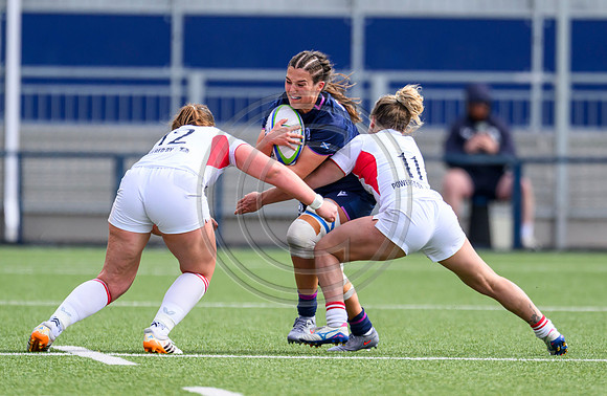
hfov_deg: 2.2
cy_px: 156
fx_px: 16018
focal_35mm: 957
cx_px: 381
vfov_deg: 1.4
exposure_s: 1/2000
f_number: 4
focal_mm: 560
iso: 500
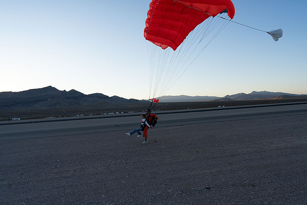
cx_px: 154
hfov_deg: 73.7
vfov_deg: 53.2
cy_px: 102
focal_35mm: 24
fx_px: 205
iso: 1250
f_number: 6.3
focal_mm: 24
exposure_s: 1/2000
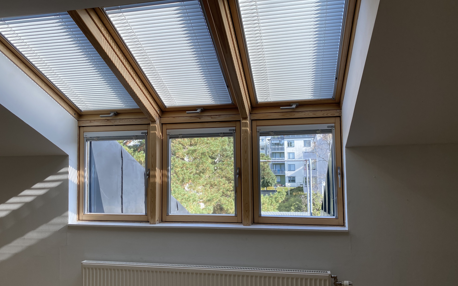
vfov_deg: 44.5
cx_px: 230
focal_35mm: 28
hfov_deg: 66.5
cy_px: 146
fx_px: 349
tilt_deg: +2.9
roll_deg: +0.6
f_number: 1.8
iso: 32
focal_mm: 4.25
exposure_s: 1/333
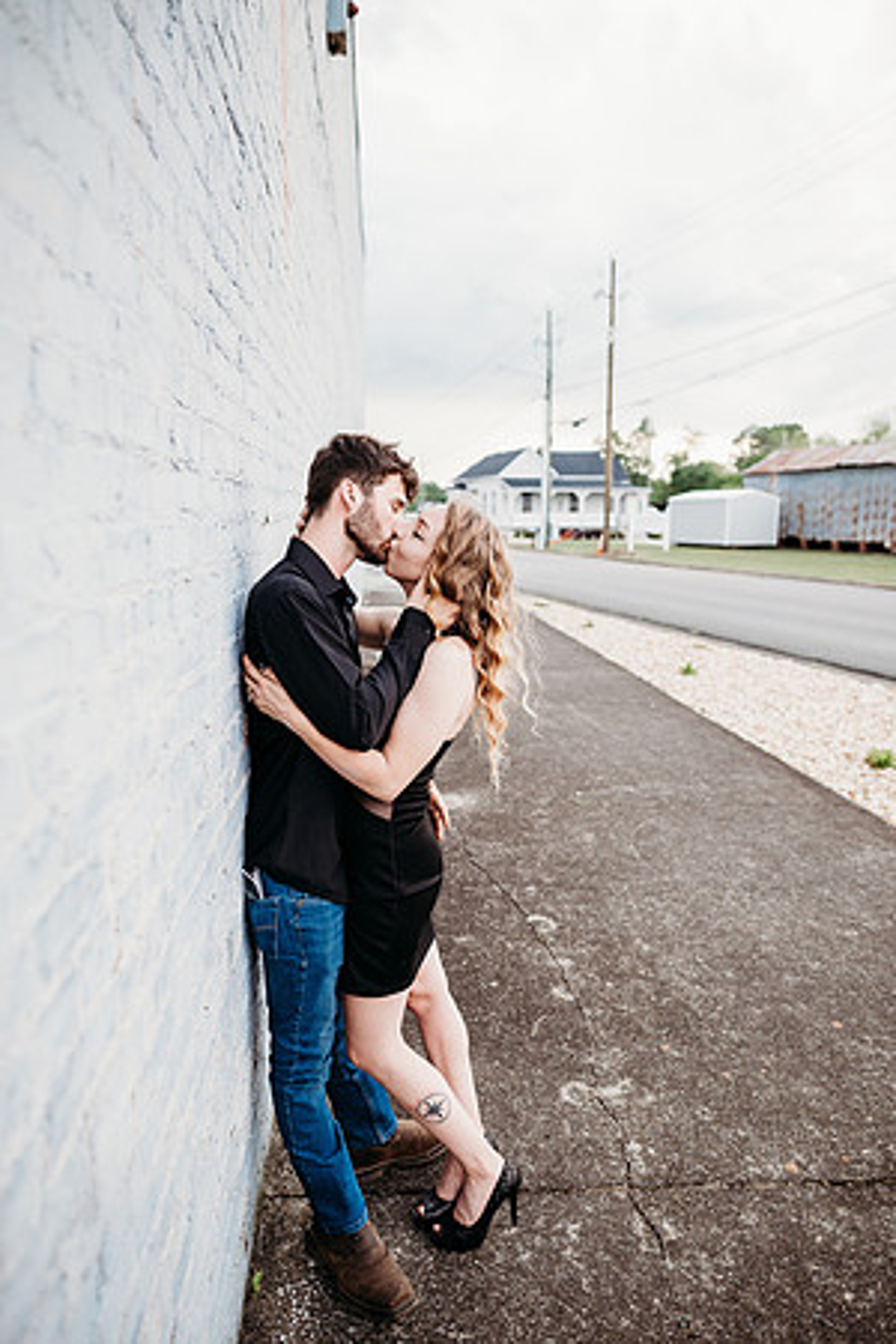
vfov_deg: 73.7
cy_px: 672
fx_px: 896
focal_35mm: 24
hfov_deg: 53.1
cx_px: 448
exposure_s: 1/640
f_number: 2.8
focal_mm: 24
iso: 250
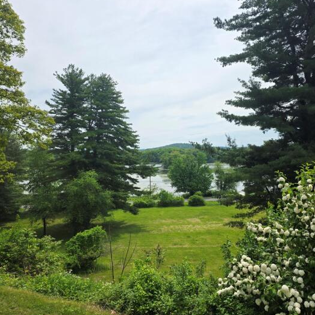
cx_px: 178
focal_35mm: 28
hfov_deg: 57.1
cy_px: 159
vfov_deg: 57.3
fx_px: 288
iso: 80
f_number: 1.7
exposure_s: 1/6809
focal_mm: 6.3
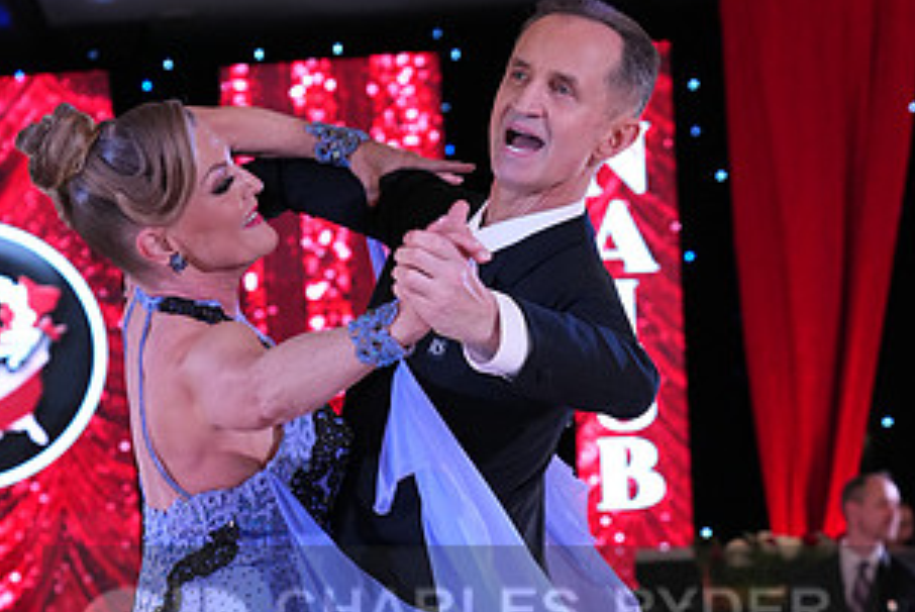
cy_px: 648
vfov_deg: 9.6
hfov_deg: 14.4
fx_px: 3613
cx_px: 462
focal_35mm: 142
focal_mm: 74
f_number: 5
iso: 2500
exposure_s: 1/250
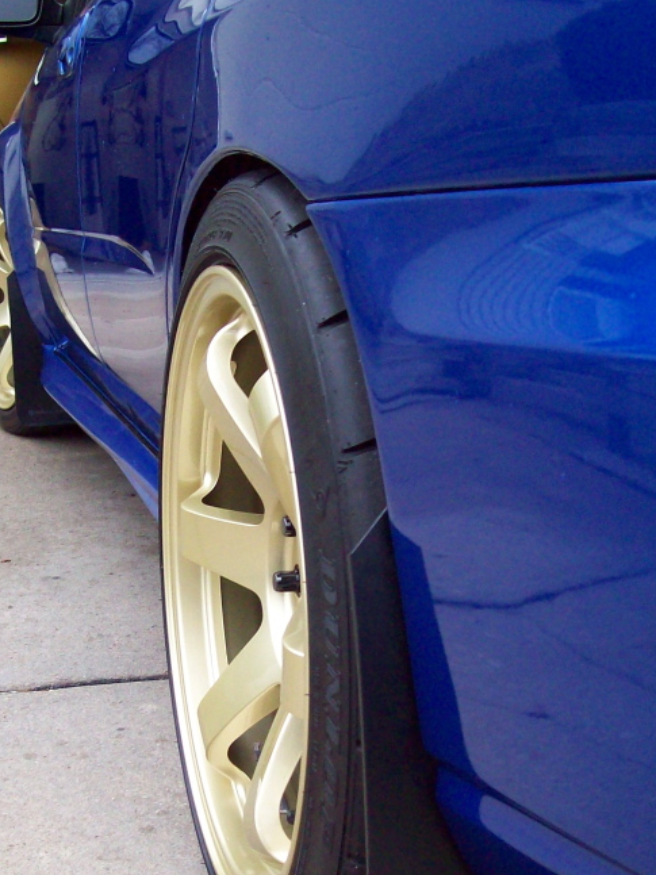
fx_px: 1441
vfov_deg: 33.7
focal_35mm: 57
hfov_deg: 25.5
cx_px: 227
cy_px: 531
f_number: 2.7
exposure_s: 1/81.5
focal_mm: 6
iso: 200
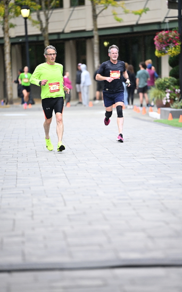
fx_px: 1626
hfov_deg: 6.4
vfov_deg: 10.2
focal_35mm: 205
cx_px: 91
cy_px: 146
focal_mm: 200
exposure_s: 1/1250
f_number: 2.8
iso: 1250
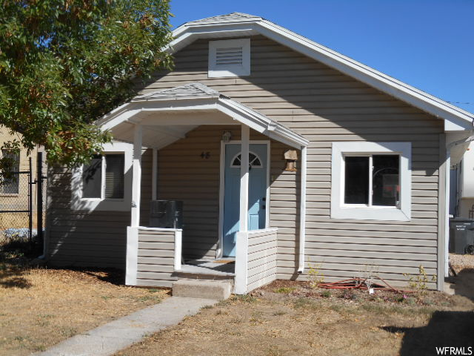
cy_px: 178
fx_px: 630
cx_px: 237
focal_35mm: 46
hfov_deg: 41.2
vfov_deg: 31.5
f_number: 4
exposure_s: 1/800
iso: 80
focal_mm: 8.3
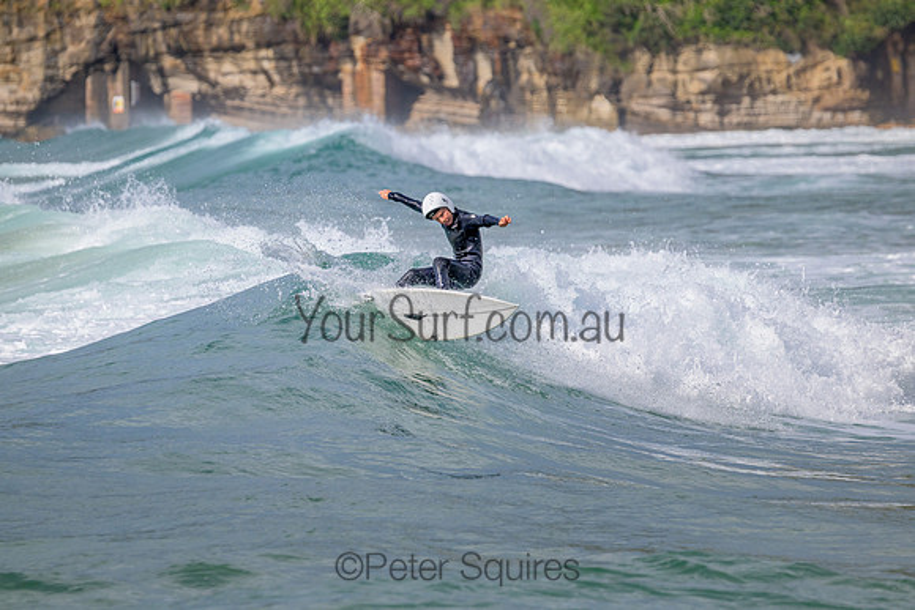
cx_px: 458
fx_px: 13728
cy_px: 305
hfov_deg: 3.8
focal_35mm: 540
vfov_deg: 2.5
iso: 640
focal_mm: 540
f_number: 11
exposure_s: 1/1600
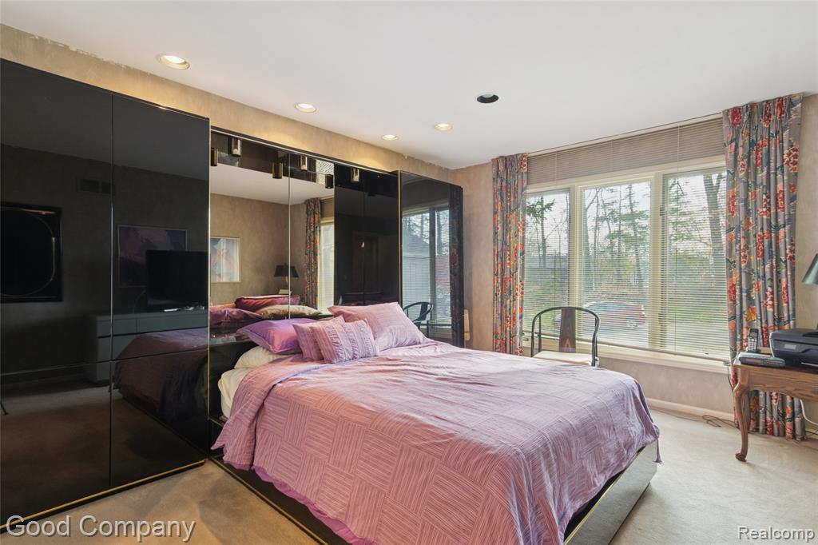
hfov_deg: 93.3
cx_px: 409
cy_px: 272
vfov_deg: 70.4
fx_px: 386
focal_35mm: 17
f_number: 8
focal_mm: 11.5
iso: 400
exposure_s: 1/10
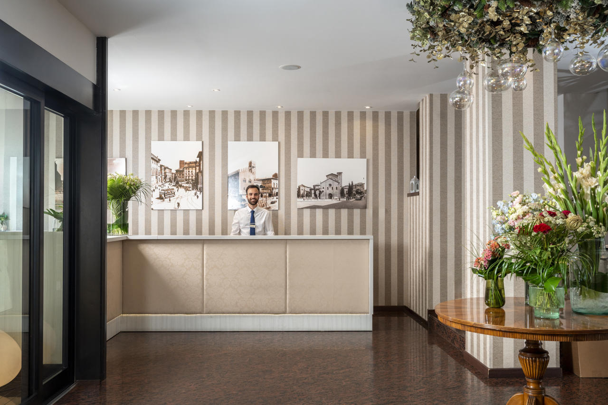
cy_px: 202
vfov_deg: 37.8
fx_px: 591
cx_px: 304
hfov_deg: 54.4
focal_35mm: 35
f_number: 6.3
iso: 640
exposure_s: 1/250
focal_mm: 35
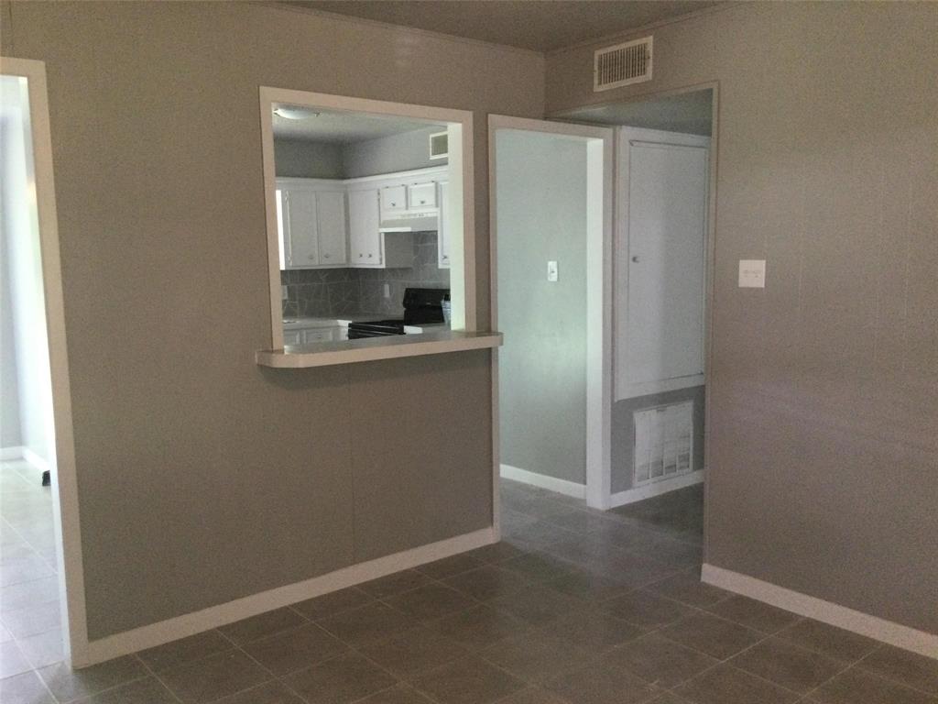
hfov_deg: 58.4
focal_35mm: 31
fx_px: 840
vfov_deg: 45.4
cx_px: 469
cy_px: 352
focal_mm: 3.3
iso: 125
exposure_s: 1/30
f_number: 2.4
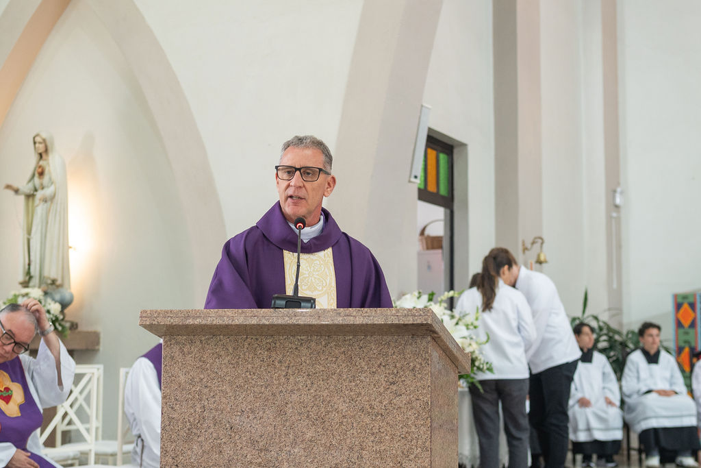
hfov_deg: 37.2
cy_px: 234
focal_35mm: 54
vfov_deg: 25.3
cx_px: 350
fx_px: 1043
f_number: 2.8
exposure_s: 1/160
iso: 640
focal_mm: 35
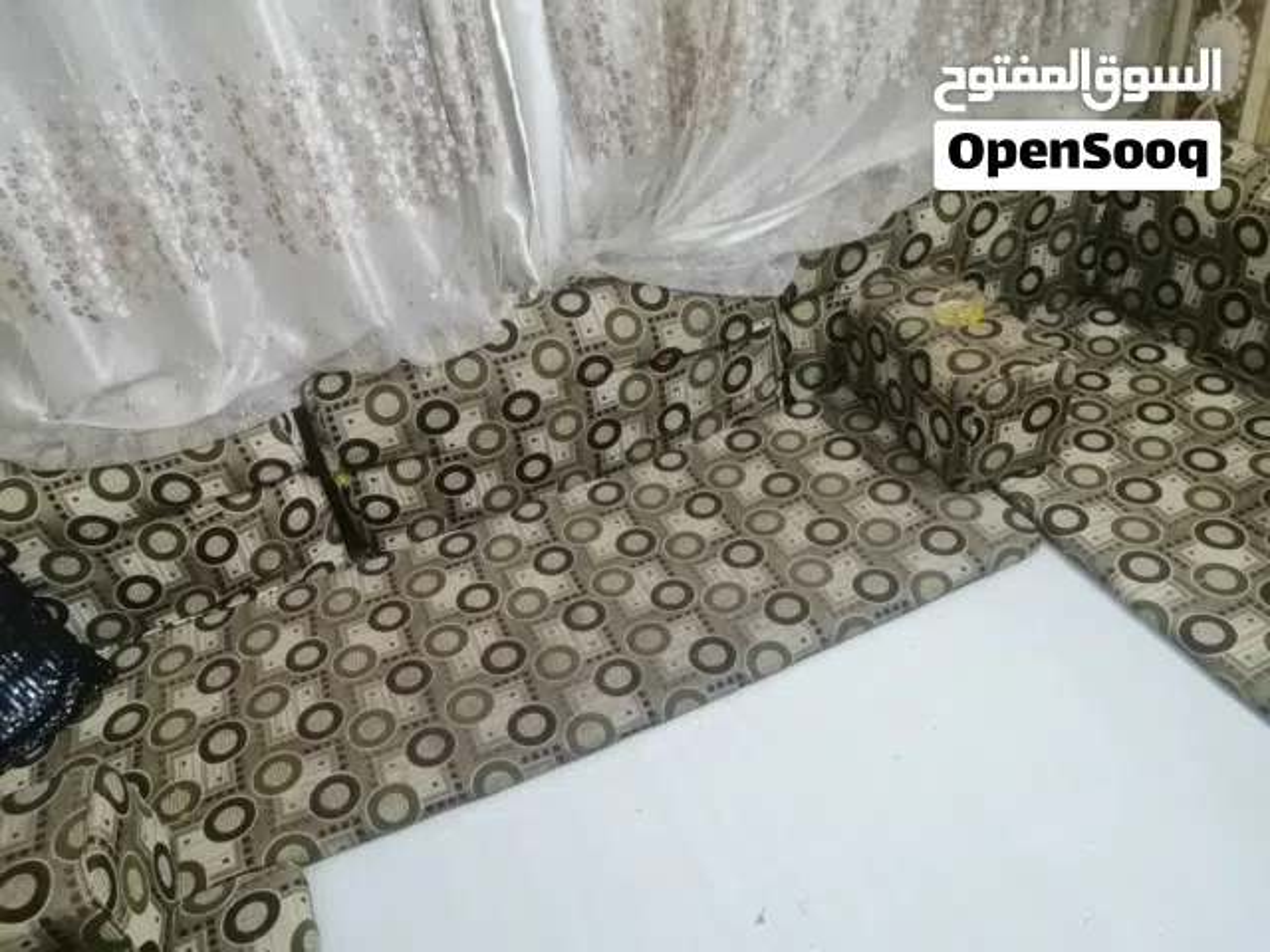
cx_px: 635
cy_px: 476
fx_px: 954
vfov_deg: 53.1
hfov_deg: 67.3
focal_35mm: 26
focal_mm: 3.95
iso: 500
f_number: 1.8
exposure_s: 1/20
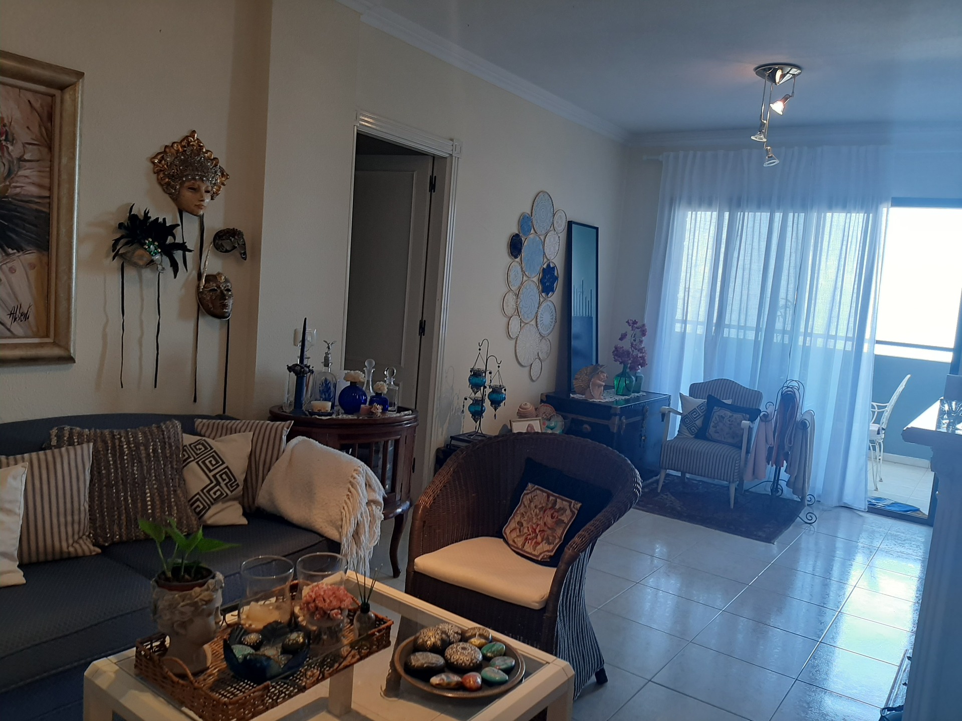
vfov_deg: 51.4
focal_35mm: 27
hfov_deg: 65.3
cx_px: 481
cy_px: 360
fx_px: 750
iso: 64
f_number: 1.7
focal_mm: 3.93
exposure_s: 1/50
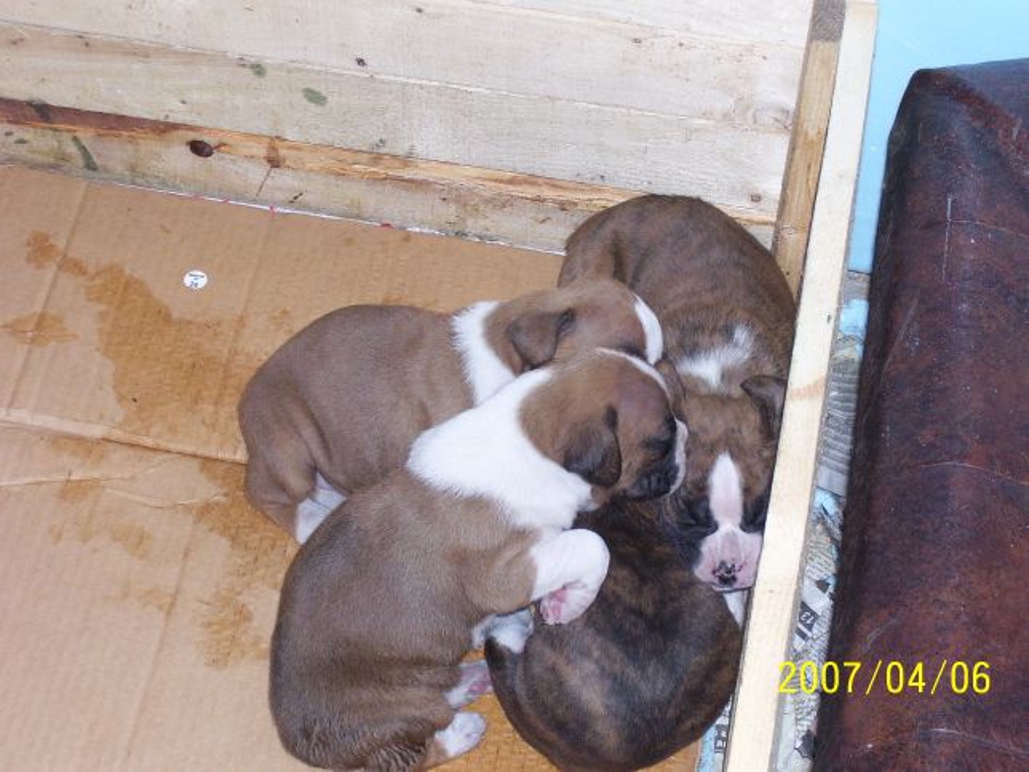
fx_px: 2438
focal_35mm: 82
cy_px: 386
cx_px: 514
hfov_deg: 23.8
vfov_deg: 18.0
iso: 125
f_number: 4.1
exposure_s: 1/90
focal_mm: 13.5
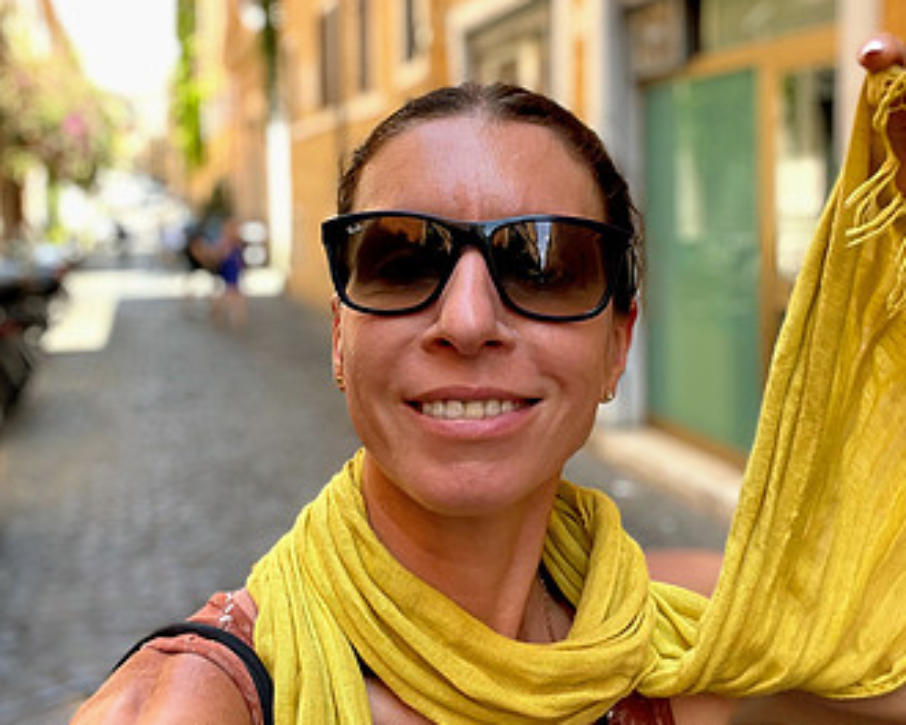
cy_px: 264
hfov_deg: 45.8
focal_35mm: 40
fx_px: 1073
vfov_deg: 37.1
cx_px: 456
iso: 50
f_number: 2.2
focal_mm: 2.71
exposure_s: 1/121
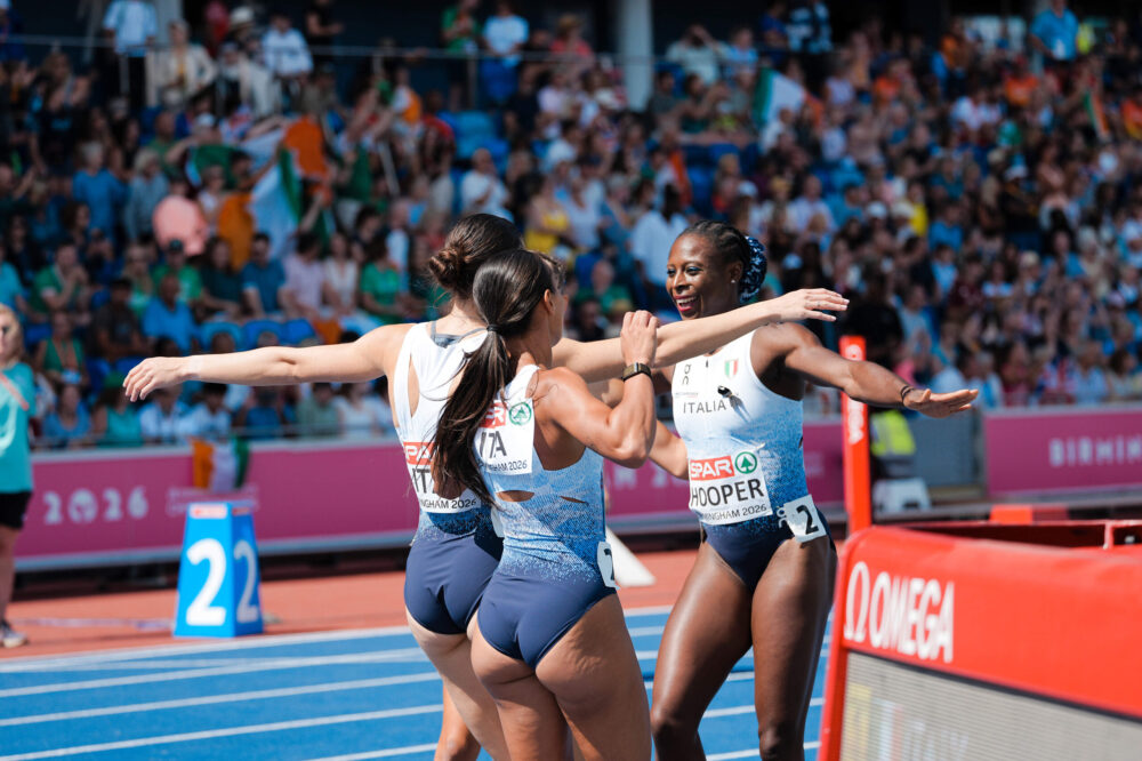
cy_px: 380
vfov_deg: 8.8
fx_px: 4947
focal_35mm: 156
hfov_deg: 13.2
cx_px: 571
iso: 200
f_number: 4.5
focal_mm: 156
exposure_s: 1/1250
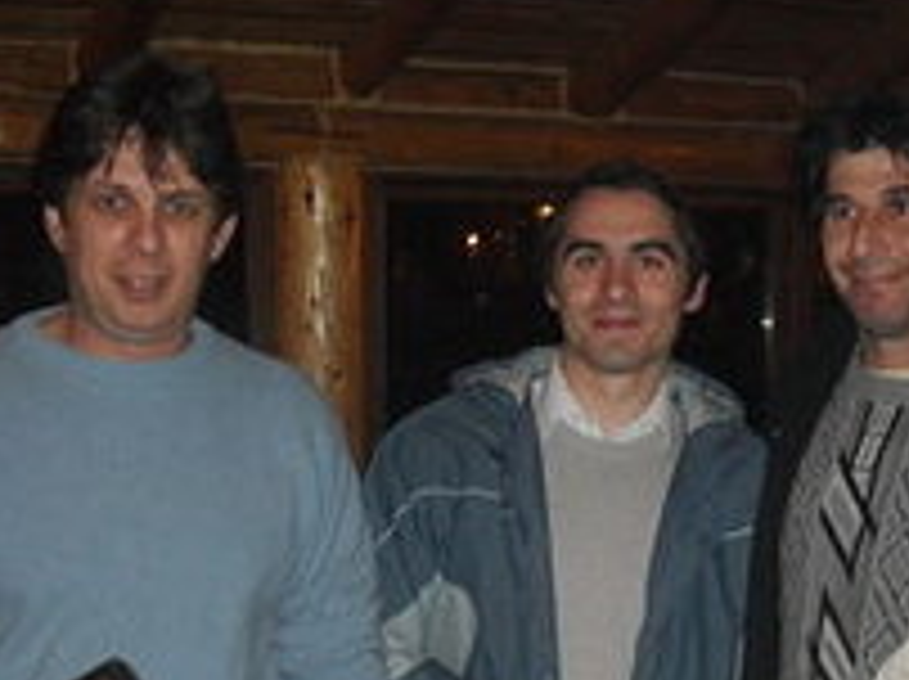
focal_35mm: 66
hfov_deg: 29.1
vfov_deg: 21.9
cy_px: 561
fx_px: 1731
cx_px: 634
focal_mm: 6.3
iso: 200
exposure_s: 1/45
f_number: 2.8
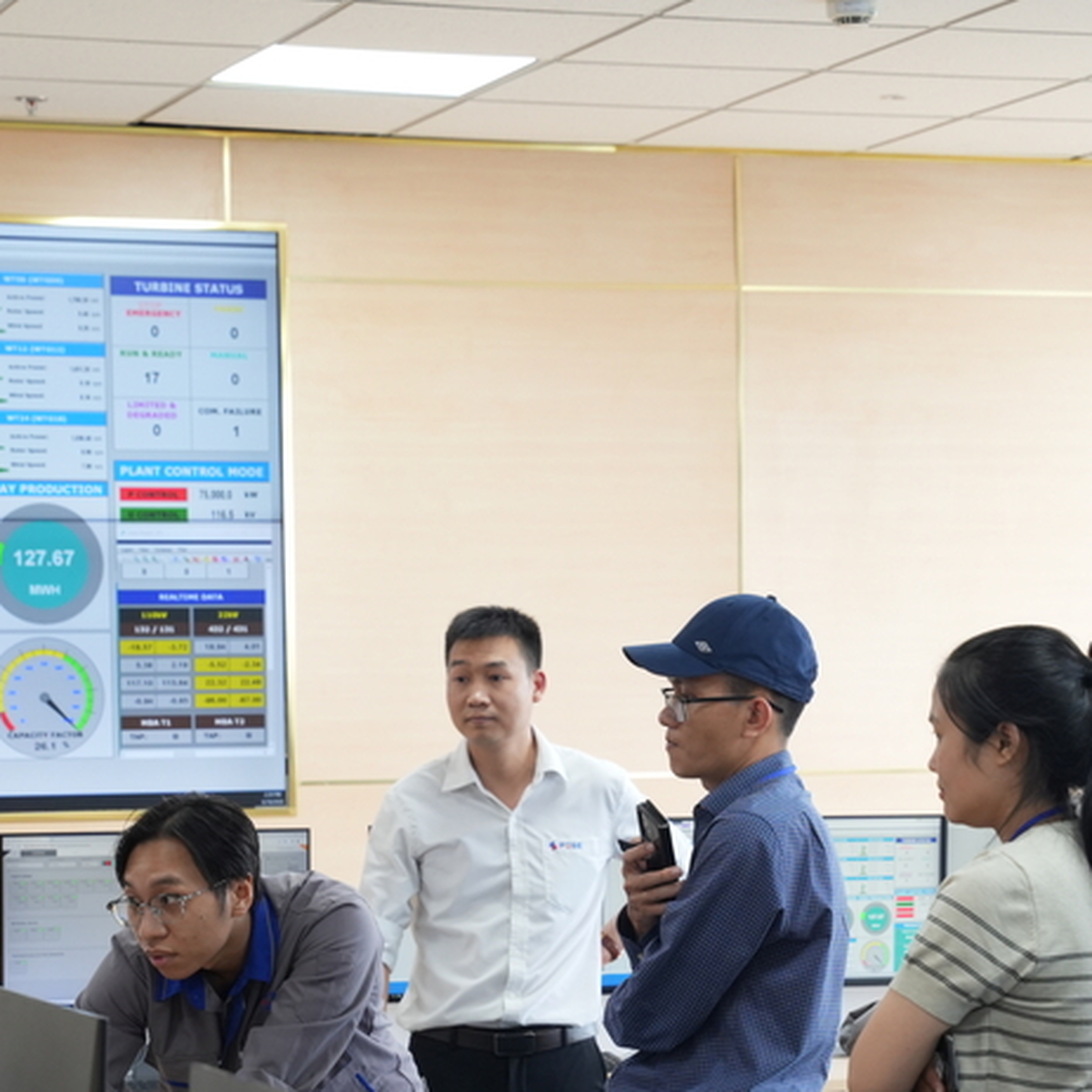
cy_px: 816
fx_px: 4020
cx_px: 583
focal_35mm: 113
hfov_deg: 15.5
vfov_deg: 15.4
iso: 1000
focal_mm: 53.3
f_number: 4
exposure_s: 1/200
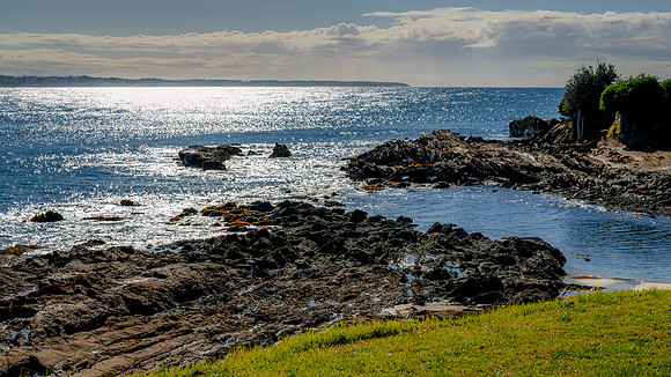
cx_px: 336
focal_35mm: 75
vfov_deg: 16.2
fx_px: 1325
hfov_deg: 28.4
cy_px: 210
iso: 100
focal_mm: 70
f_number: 9
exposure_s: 1/500
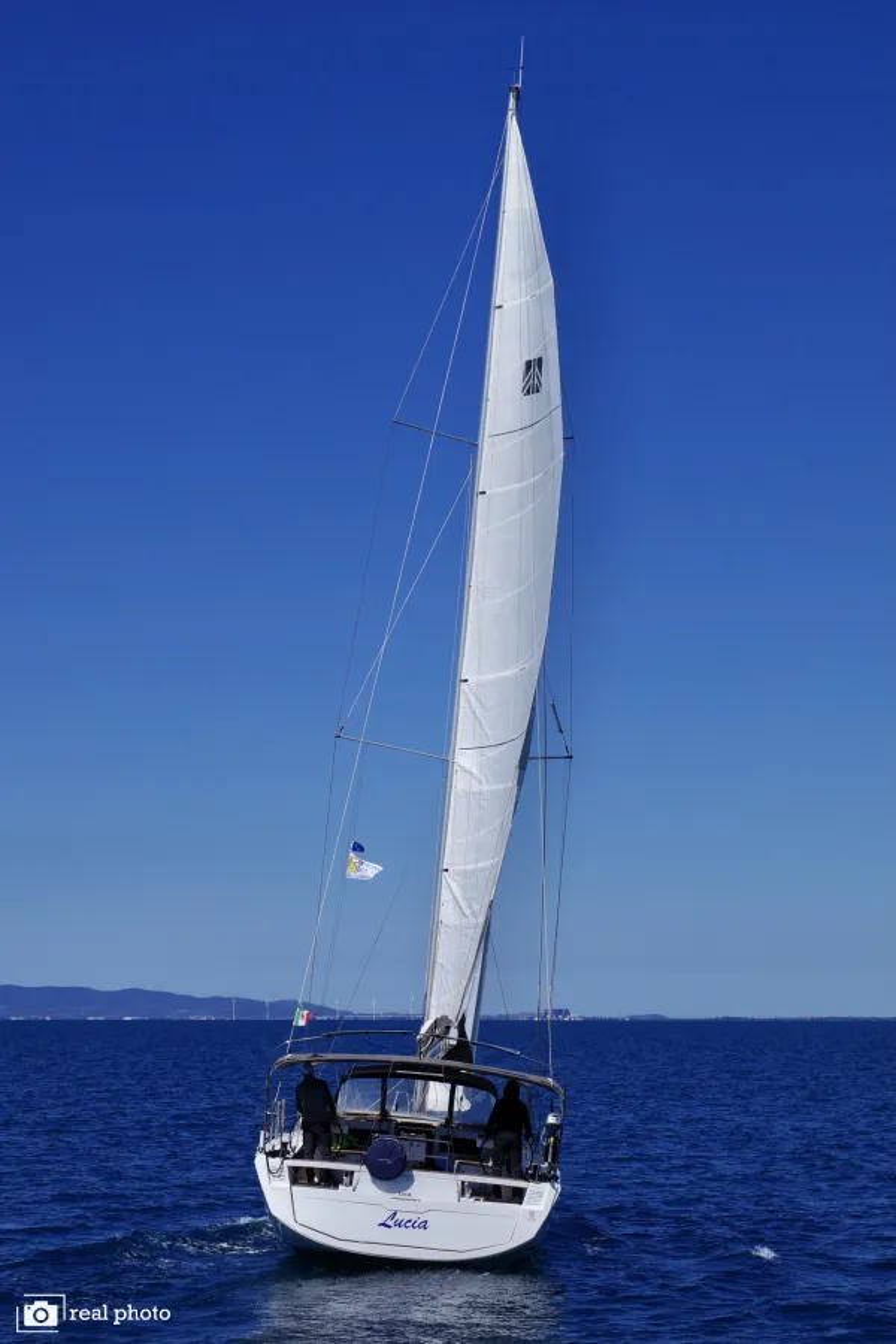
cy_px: 672
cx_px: 448
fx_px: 2408
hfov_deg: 21.1
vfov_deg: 31.2
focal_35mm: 64
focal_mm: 43
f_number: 11
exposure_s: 1/800
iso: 200
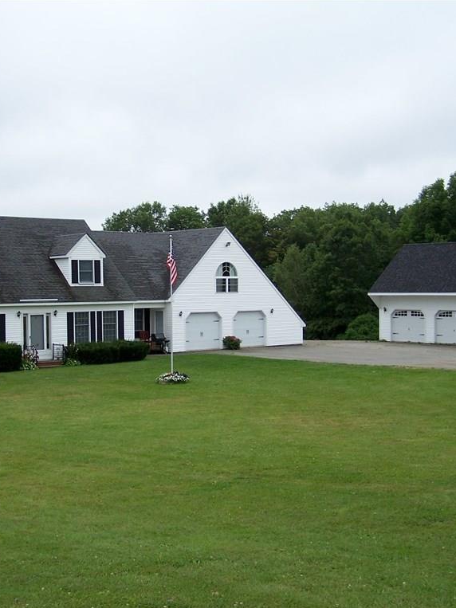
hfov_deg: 28.5
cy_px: 304
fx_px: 896
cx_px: 192
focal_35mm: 51
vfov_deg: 37.5
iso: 80
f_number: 2.8
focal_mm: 6.3
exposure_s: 1/250
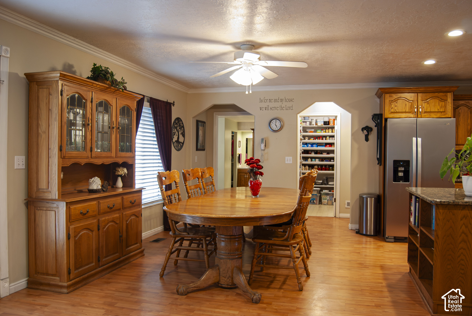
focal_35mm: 28
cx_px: 236
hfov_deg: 64.5
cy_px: 158
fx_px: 374
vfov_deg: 45.8
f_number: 3.5
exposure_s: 1/20
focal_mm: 19
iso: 800
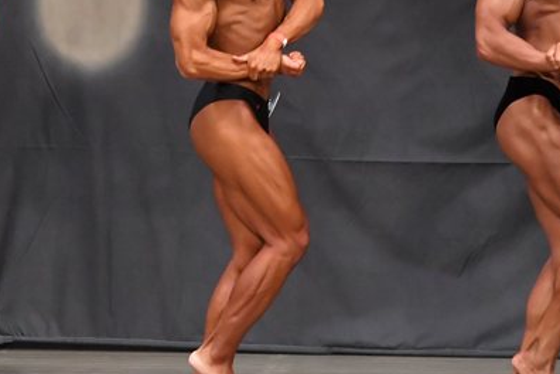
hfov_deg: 5.2
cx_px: 21
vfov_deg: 3.5
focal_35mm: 395
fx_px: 6144
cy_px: 132
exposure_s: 1/400
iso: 6400
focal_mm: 135
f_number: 5.6
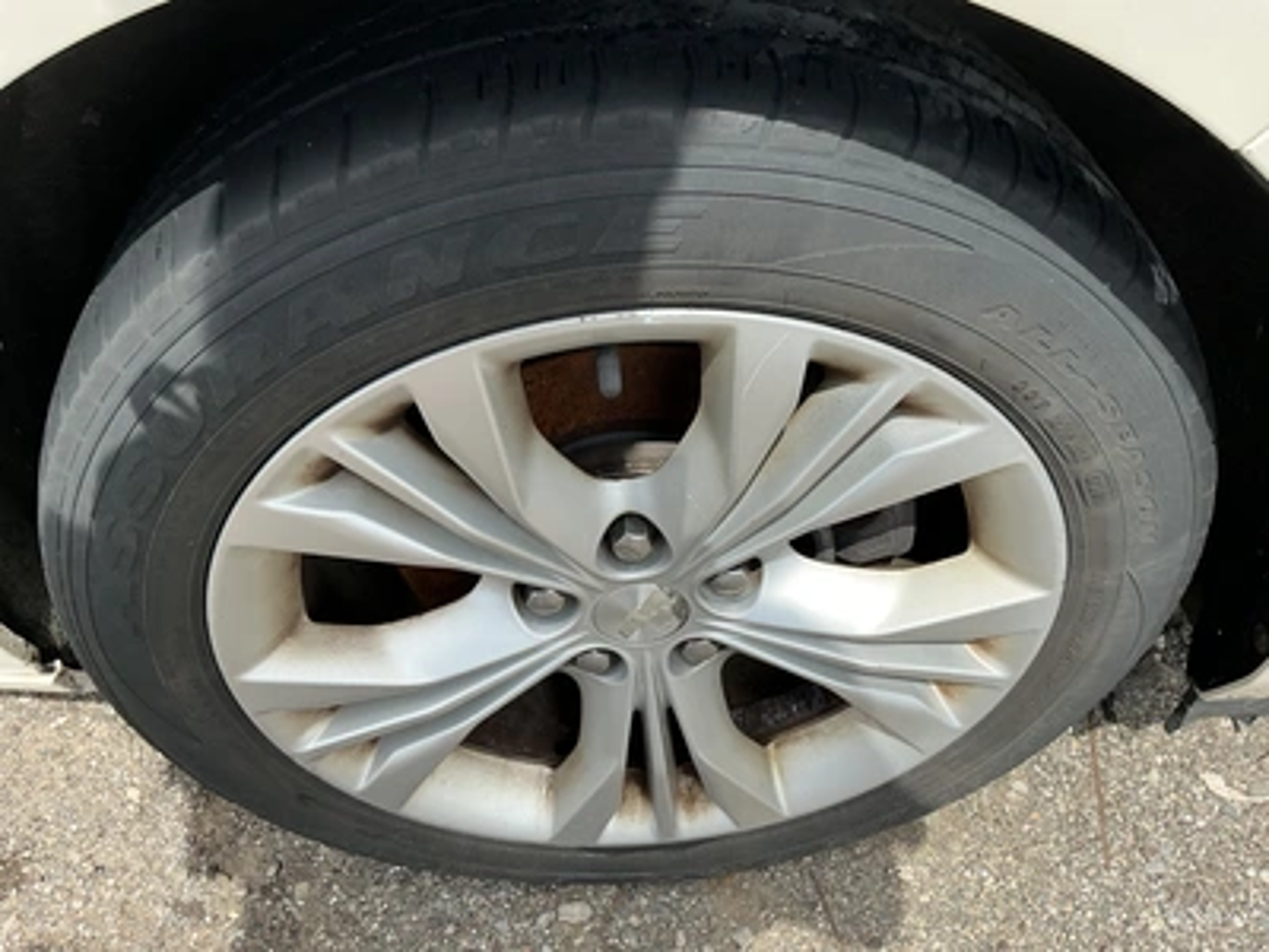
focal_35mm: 28
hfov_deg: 63.4
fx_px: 1026
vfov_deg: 49.7
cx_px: 634
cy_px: 476
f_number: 1.8
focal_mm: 3
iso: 25
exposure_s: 1/691
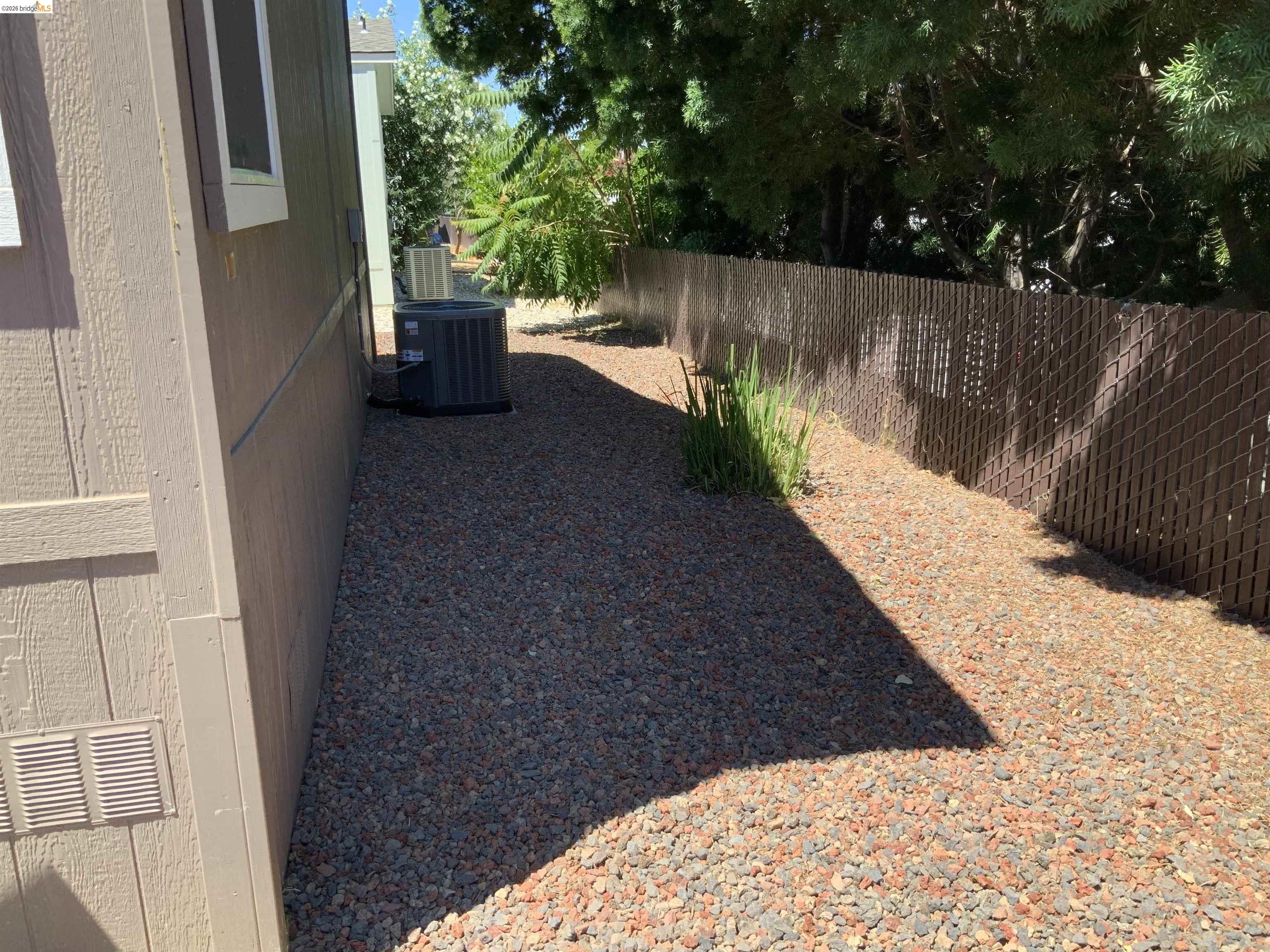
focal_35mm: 29
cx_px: 635
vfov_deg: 48.2
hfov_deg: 61.7
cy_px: 476
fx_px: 1064
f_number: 1.8
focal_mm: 3
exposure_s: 1/700
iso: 16
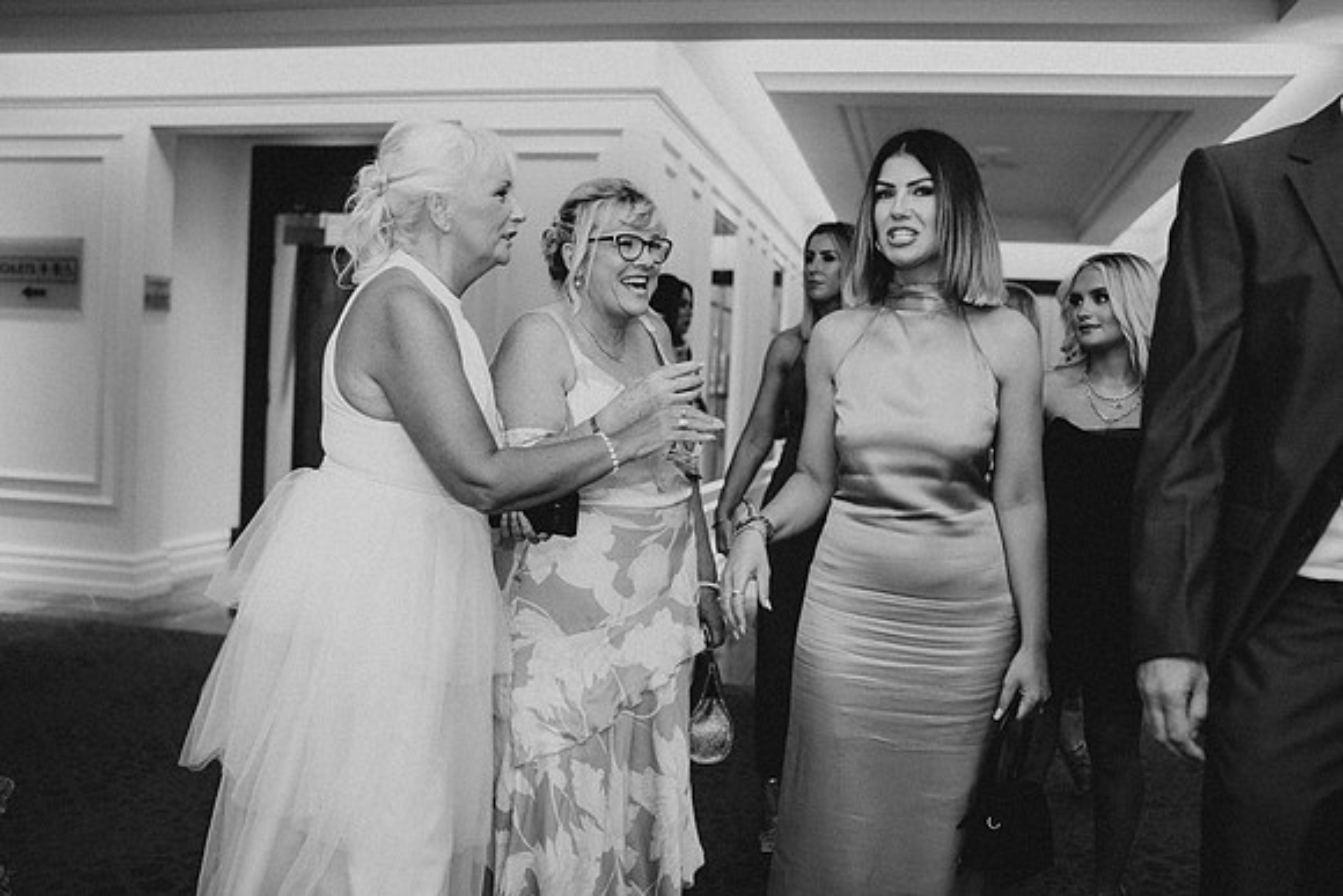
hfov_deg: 54.4
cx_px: 672
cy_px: 448
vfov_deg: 37.9
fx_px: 1306
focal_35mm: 35
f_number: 2.2
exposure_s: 1/200
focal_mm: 35
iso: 640
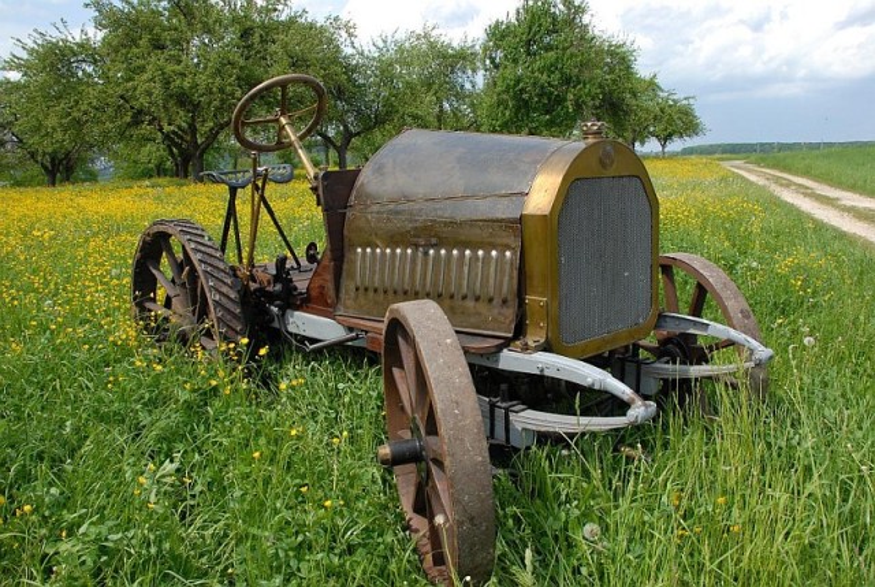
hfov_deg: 61.8
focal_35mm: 30
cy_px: 294
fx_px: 730
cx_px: 438
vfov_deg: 43.8
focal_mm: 20
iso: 250
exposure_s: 1/320
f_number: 9
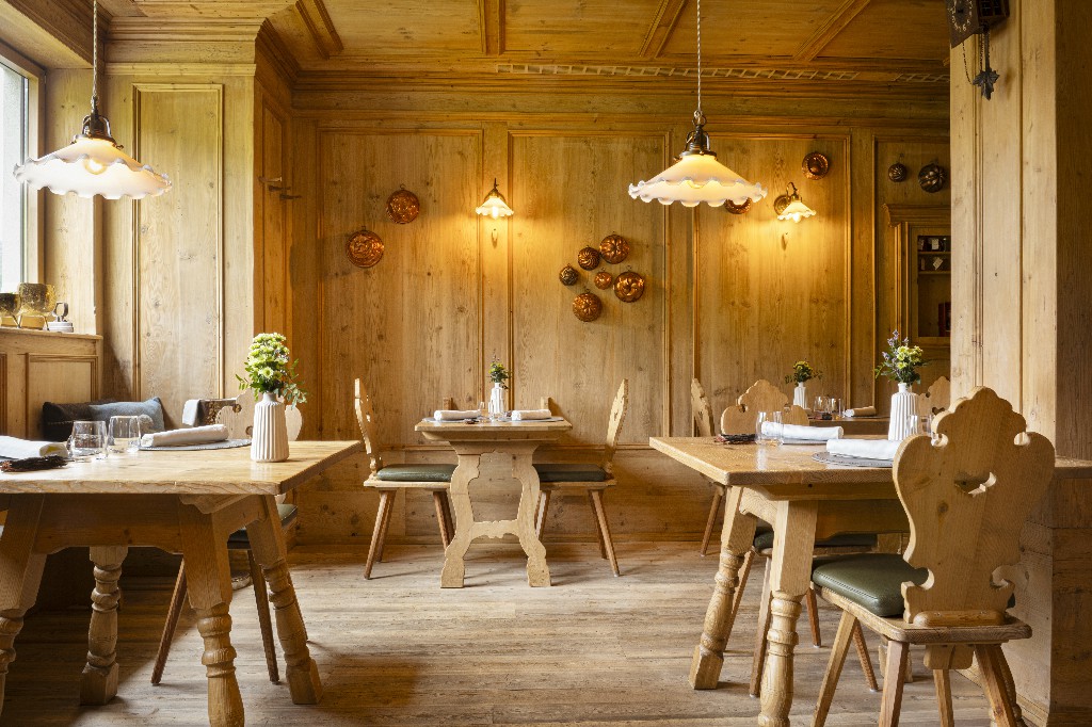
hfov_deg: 67.4
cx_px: 546
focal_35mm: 27
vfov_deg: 47.9
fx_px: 819
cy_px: 364
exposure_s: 1/2
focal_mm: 27
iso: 200
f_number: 18
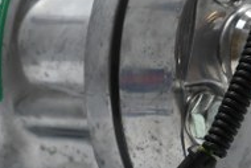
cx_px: 94
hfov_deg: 8.7
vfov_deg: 5.8
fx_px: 1654
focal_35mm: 237
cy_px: 61
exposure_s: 1/80
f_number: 6.3
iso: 1600
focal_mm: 50
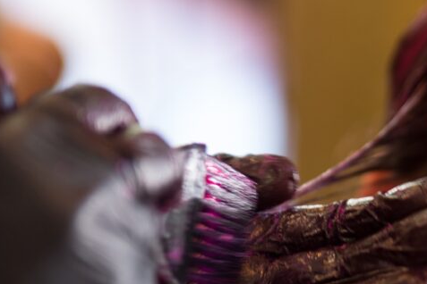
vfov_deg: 8.5
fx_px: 1909
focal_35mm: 161
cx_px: 321
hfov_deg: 12.7
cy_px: 275
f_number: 2.8
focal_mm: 75
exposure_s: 1/125
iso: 1000
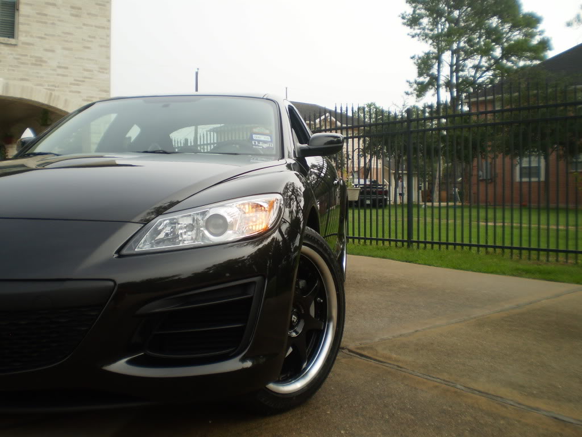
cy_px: 218
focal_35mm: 36
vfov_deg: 39.7
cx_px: 291
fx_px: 605
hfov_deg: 51.4
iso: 64
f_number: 3.1
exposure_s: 1/800
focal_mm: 6.3
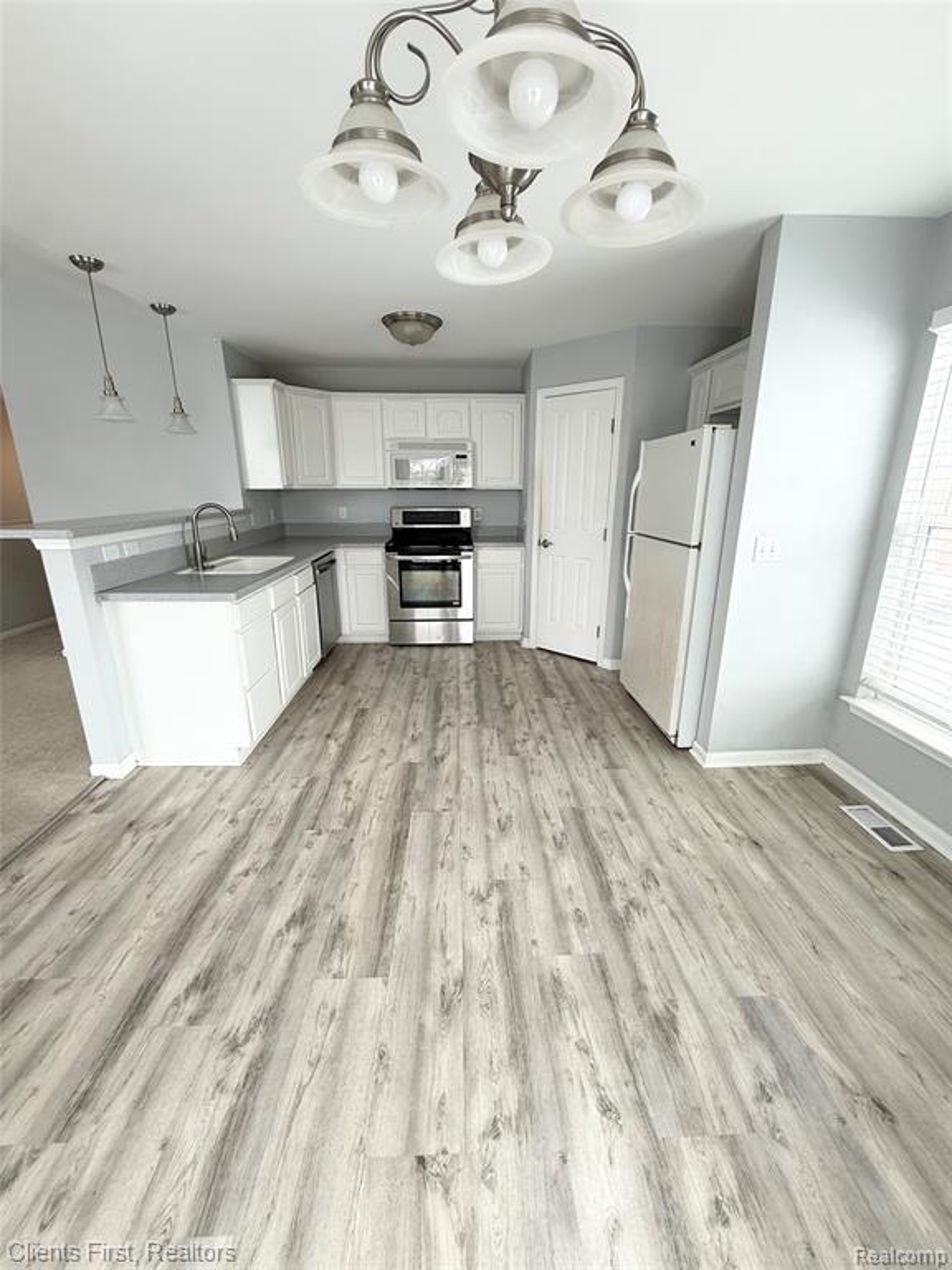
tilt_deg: -16.0
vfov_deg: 102.1
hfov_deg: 85.7
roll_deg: -0.5
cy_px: 635
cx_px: 476
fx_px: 513
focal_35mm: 14
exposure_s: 1/99
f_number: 2.2
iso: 100
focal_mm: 2.22
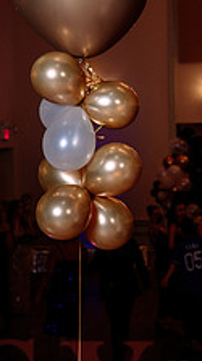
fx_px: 1289
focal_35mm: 135
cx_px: 464
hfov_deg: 8.3
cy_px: 177
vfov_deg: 15.9
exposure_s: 1/60
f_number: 5.6
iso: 125
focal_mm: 46
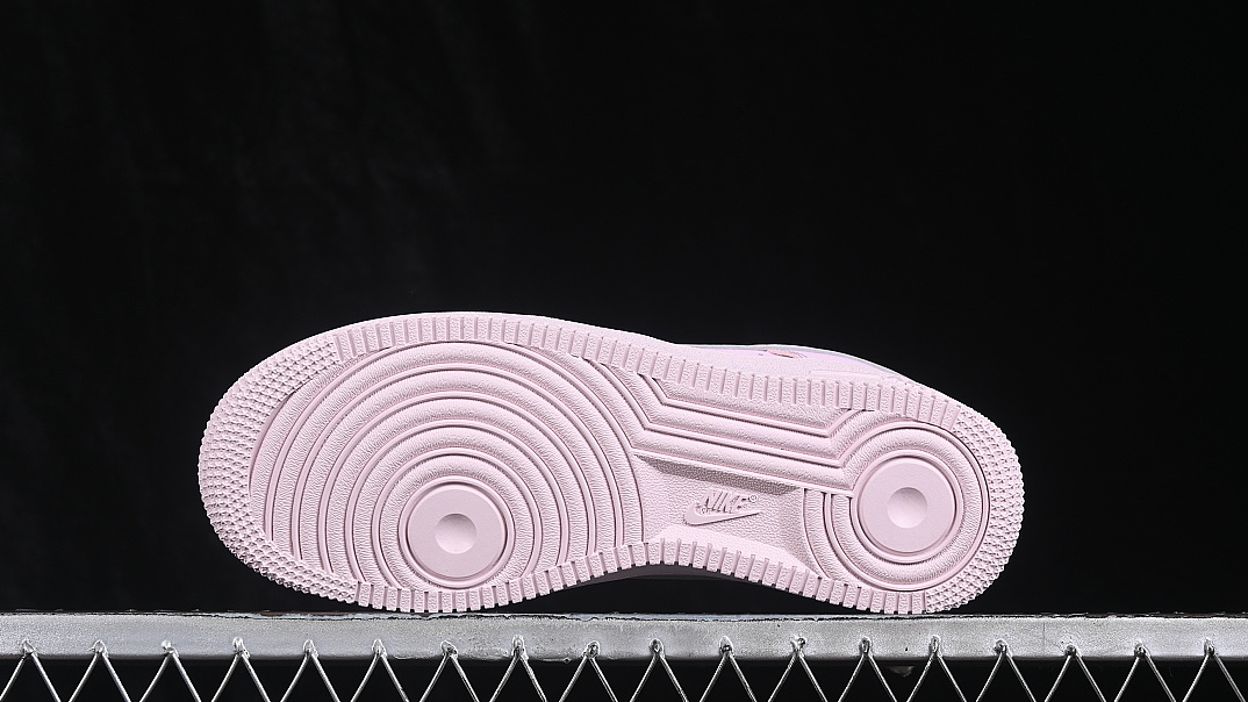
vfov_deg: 15.3
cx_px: 625
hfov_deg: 26.9
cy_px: 351
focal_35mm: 79
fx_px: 2614
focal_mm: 50
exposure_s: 1/80
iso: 160
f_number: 8
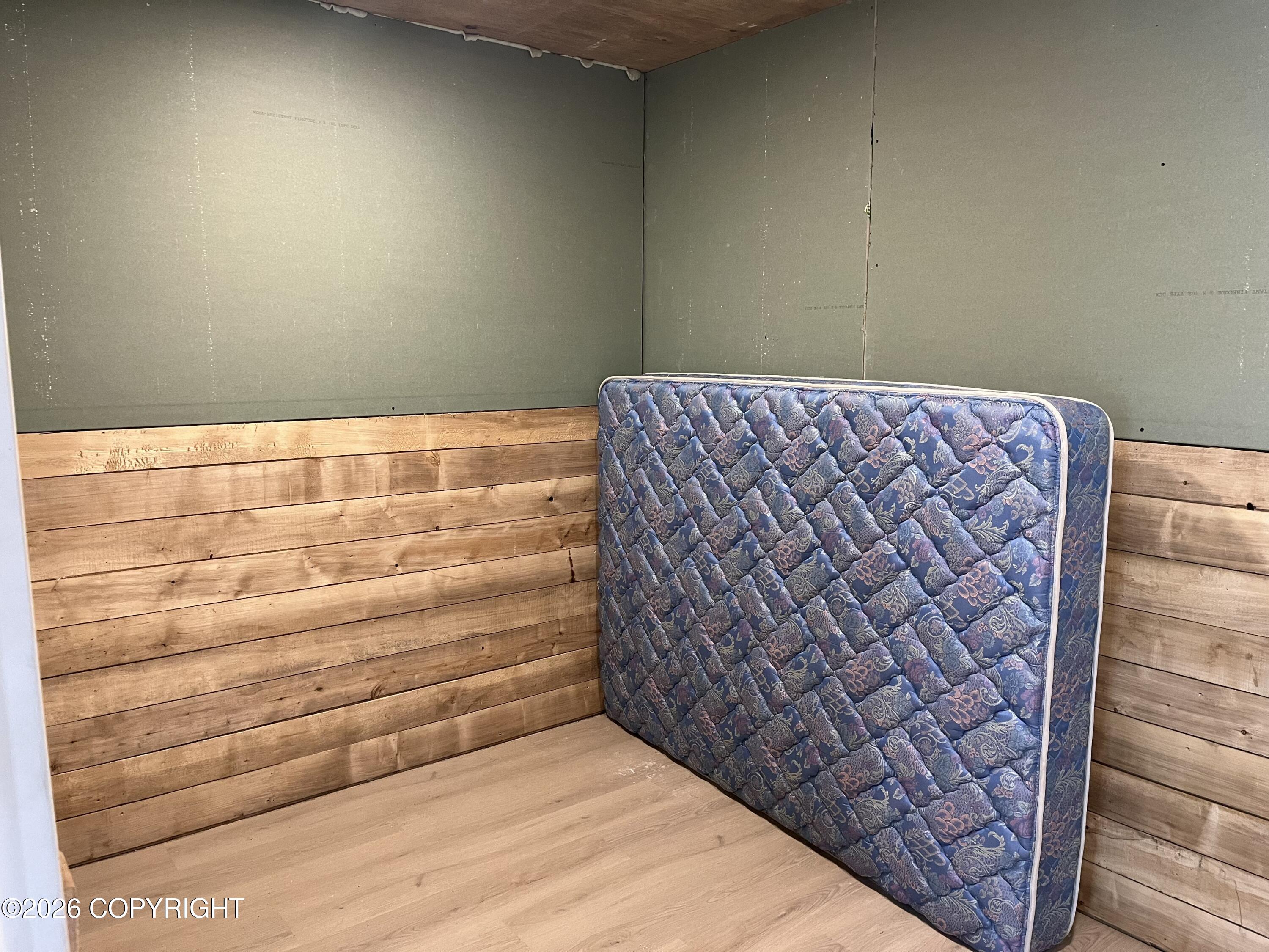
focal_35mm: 26
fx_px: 953
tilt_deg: -7.8
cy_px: 476
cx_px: 634
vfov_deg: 53.1
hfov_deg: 67.3
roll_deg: -0.3
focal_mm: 5.1
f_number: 1.6
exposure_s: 1/60
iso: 200
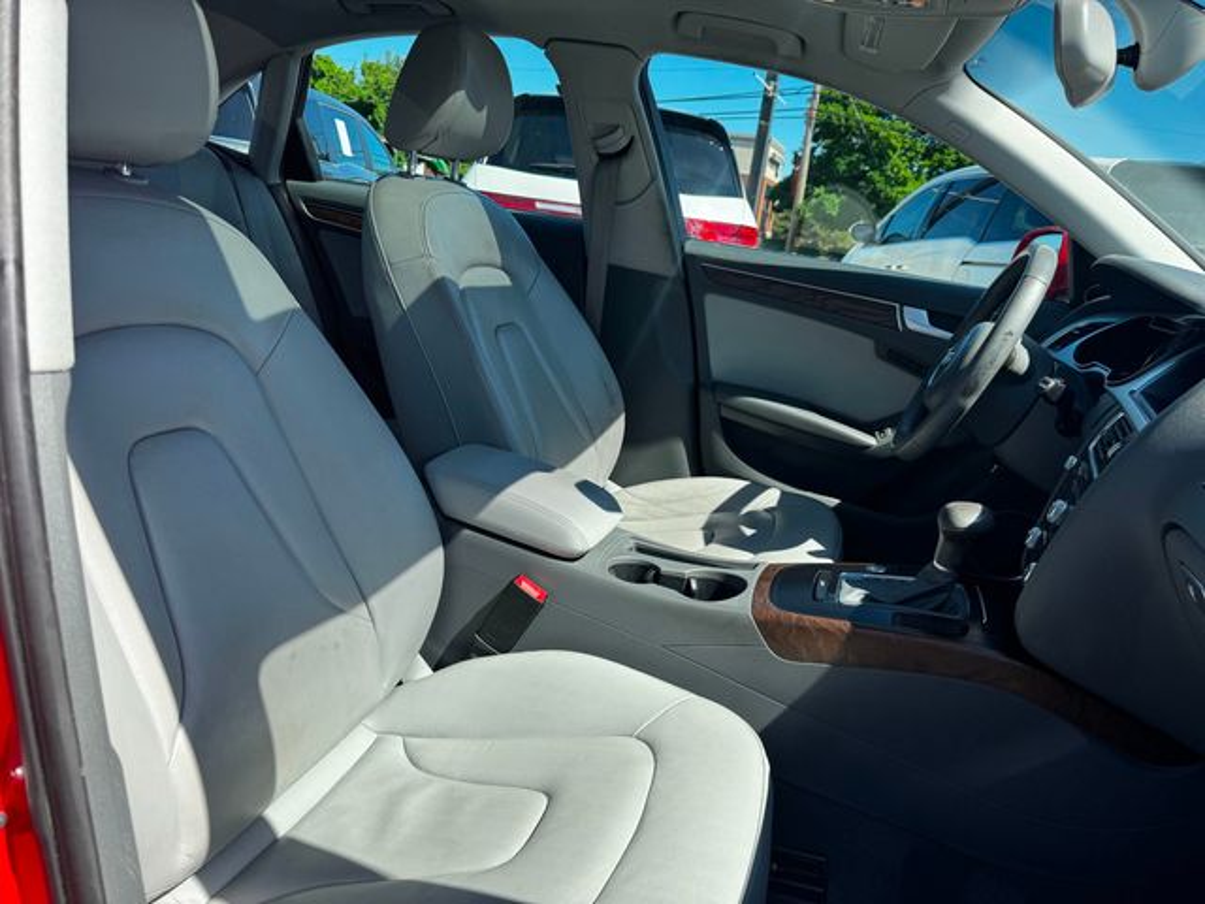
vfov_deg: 56.8
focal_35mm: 24
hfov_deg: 71.6
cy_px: 452
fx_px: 835
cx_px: 602
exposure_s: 1/1560
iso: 80
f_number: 1.78
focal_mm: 6.76
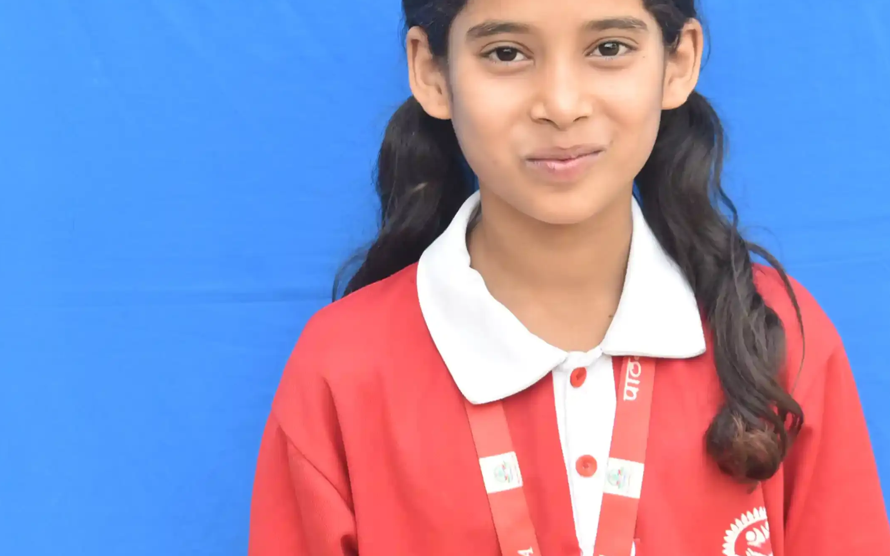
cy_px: 147
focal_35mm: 112
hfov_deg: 18.6
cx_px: 537
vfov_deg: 11.7
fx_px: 2717
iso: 500
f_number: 8
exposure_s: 1/60
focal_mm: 52
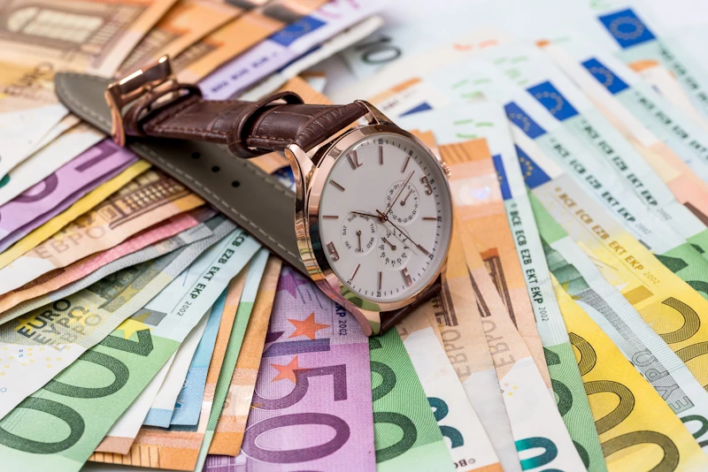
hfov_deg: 19.4
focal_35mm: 105
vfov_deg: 13.1
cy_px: 236
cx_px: 354
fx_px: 2066
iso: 500
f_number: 13
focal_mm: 105
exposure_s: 1/160
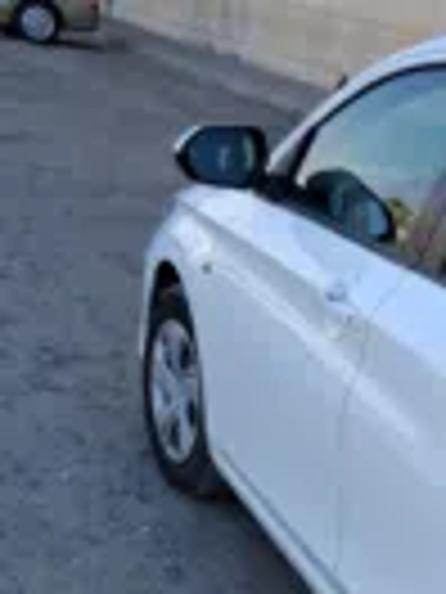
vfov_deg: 23.9
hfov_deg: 17.8
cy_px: 558
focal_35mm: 79
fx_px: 1357
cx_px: 532
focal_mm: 3.98
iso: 25
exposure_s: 1/216
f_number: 1.8
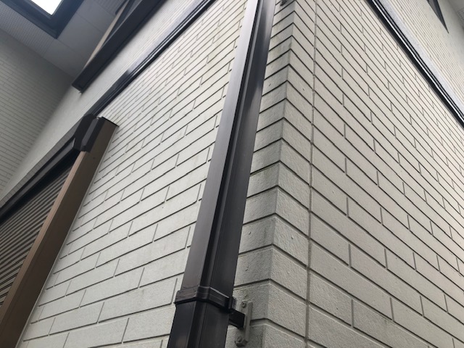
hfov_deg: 63.4
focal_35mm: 28
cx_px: 232
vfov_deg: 49.7
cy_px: 174
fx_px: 375
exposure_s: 1/320
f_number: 1.8
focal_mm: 3.99
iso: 20
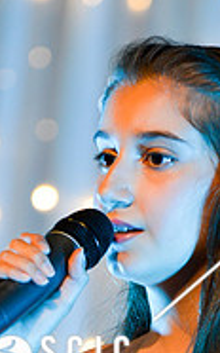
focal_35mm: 685
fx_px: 6584
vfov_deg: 3.1
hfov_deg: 1.9
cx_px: 69
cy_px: 362
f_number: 2.8
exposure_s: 1/125
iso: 500
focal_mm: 185
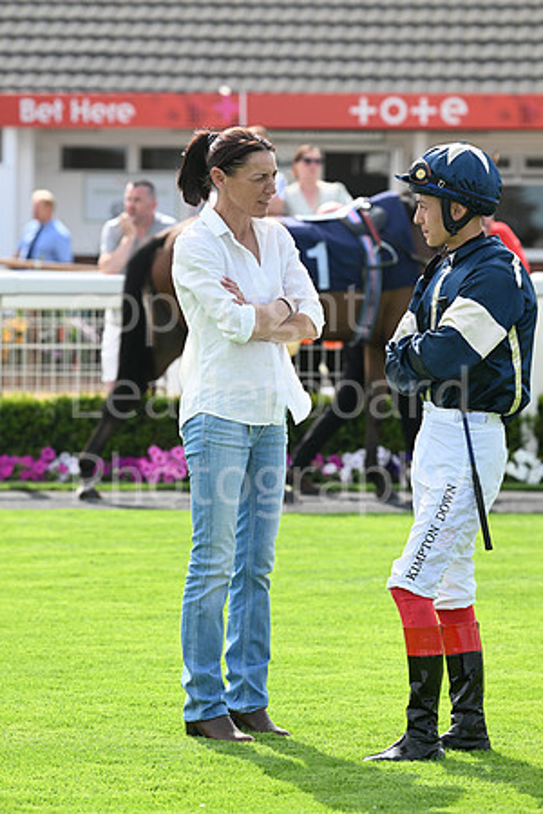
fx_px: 4185
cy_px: 407
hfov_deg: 7.4
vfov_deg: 11.1
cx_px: 272
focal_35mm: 185
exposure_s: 1/1000
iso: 400
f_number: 5.6
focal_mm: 185
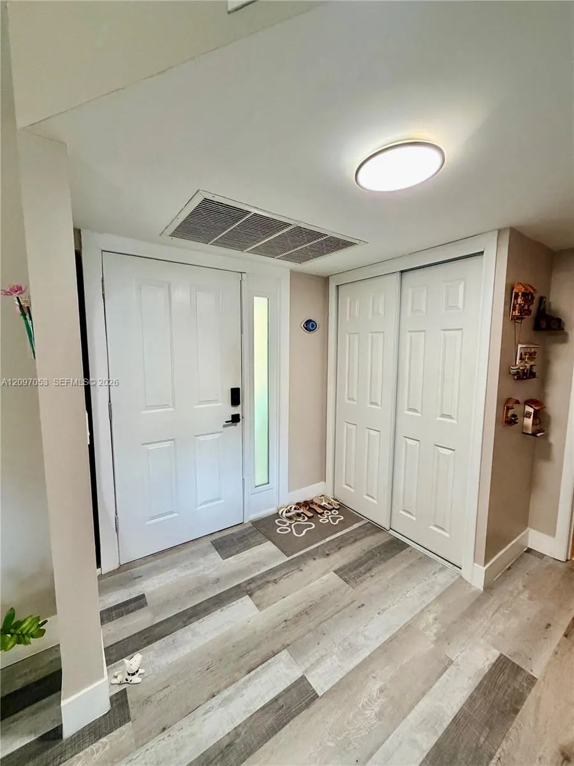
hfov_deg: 85.7
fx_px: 310
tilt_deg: -5.6
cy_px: 383
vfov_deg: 102.1
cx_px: 287
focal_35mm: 14
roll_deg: -0.9
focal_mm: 2.22
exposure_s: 1/120
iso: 320
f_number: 2.2
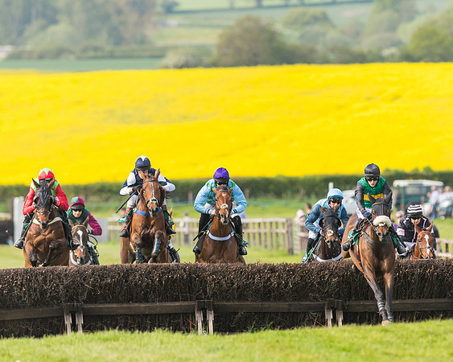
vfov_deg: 2.9
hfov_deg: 3.6
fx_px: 7238
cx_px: 290
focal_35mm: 540
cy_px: 169
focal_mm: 300
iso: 400
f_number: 5
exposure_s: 1/2500
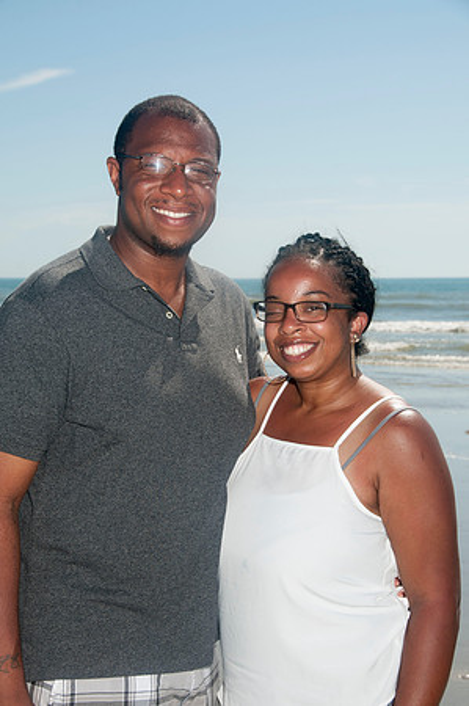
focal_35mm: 78
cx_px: 234
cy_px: 353
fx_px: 1528
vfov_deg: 26.0
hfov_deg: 17.5
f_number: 11
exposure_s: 1/250
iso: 100
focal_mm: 52
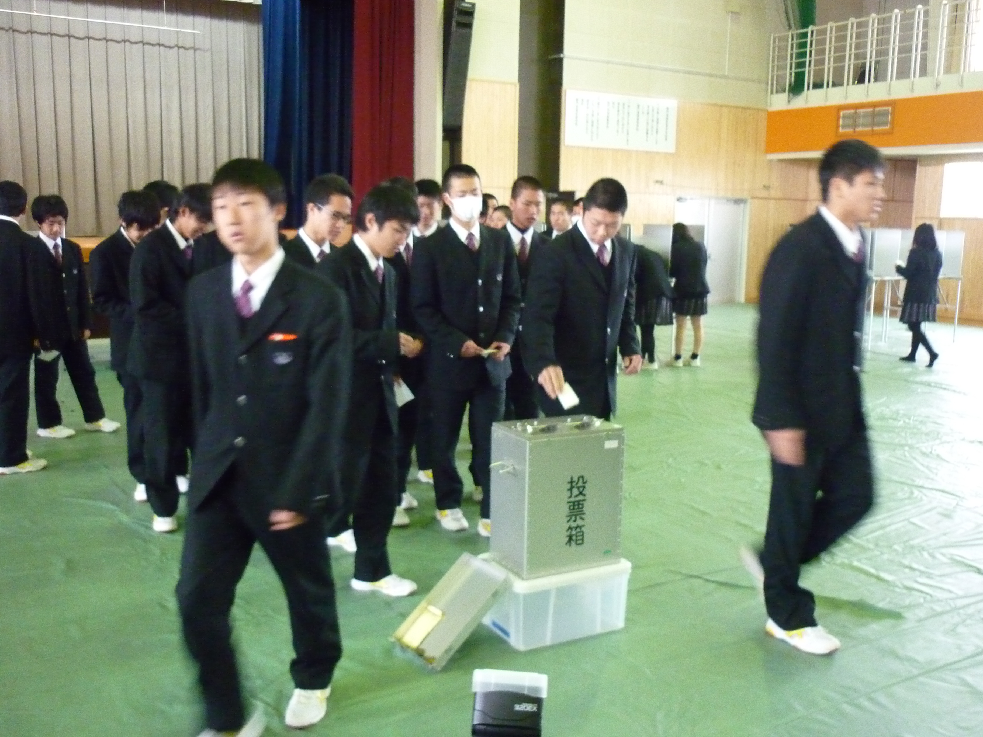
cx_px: 492
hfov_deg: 55.4
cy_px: 368
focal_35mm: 33
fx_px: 937
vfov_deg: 42.9
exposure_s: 1/30
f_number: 2.8
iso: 800
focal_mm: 5.5
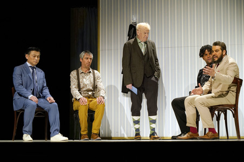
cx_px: 122
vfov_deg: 16.8
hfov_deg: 25.1
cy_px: 81
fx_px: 549
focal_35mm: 81
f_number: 5.6
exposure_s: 1/160
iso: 2000
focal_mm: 81
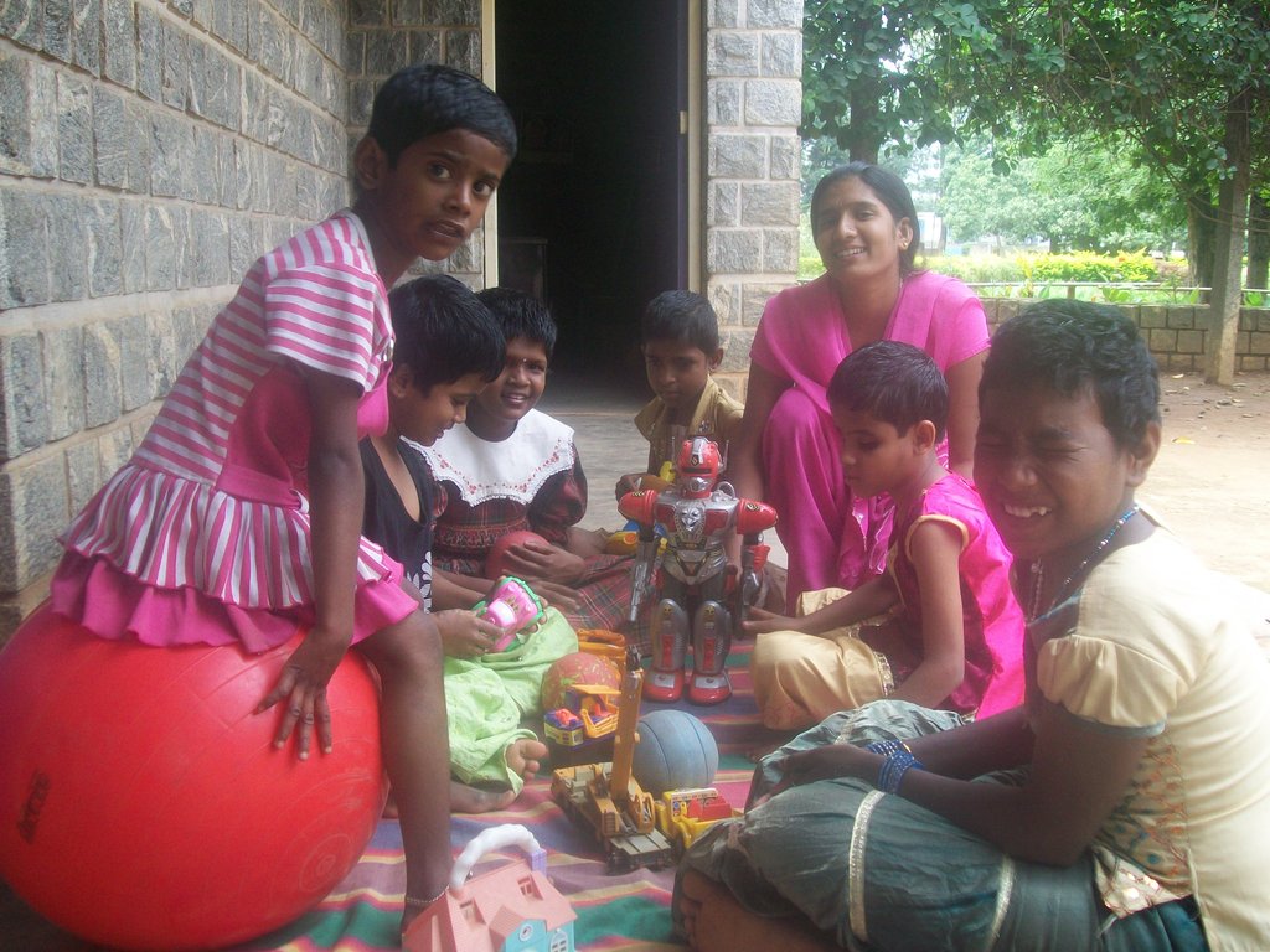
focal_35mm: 36
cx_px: 635
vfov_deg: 39.7
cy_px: 476
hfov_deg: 51.4
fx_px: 1321
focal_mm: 6
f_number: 2.7
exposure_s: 1/80
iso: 64
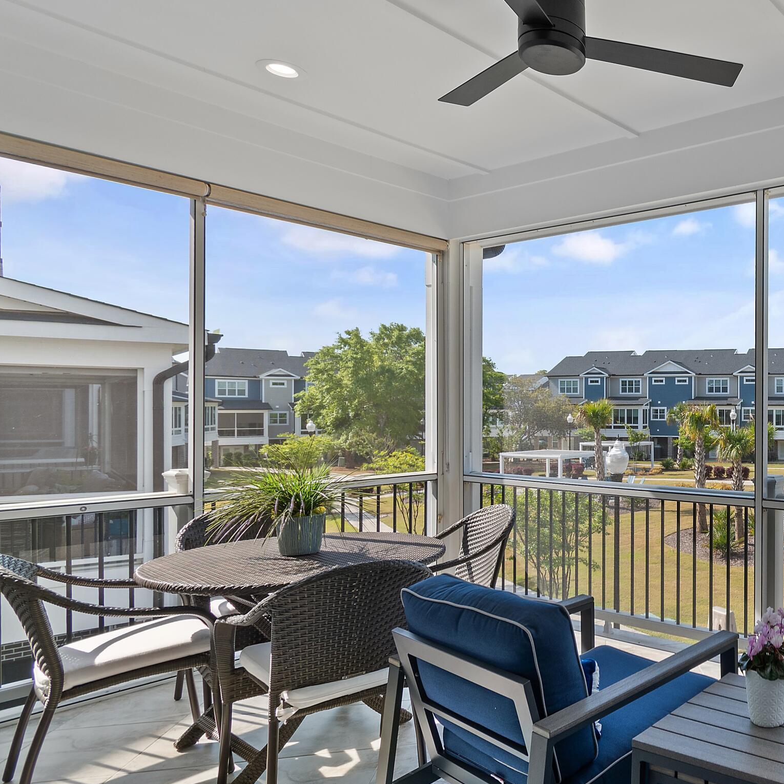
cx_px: 748
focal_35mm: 25
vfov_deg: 62.9
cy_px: 405
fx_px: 641
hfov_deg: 52.6
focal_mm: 10
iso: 100
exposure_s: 1/100
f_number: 5
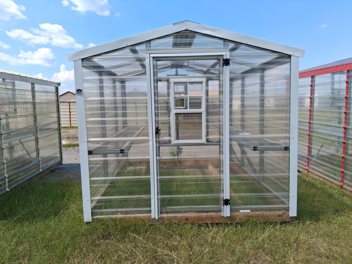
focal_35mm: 26
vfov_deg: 53.1
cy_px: 132
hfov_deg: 67.3
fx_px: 264
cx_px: 176
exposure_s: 1/506
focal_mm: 3.98
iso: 25
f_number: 1.8
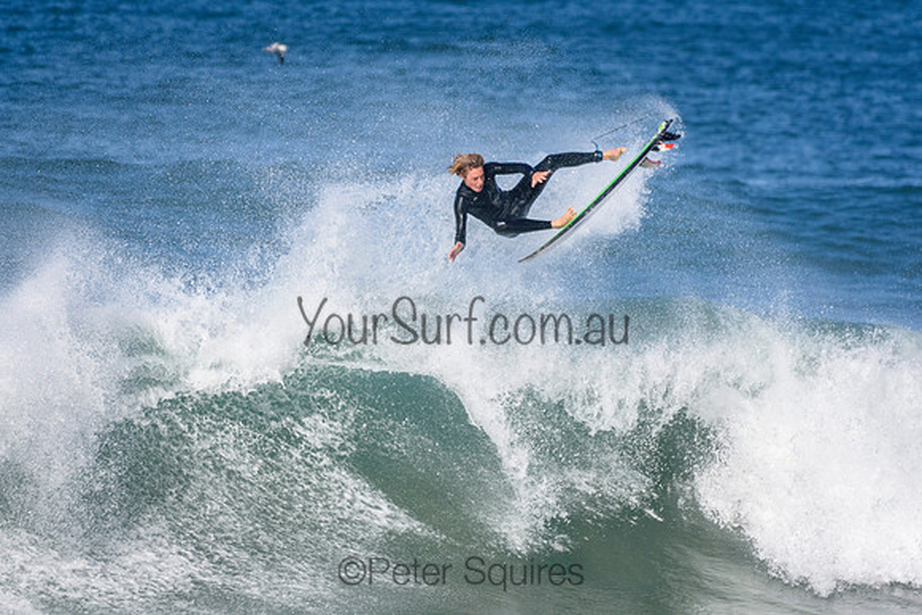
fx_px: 19215
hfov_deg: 2.7
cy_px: 308
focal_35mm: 750
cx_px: 461
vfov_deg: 1.8
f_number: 5.6
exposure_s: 1/4000
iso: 560
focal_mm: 500
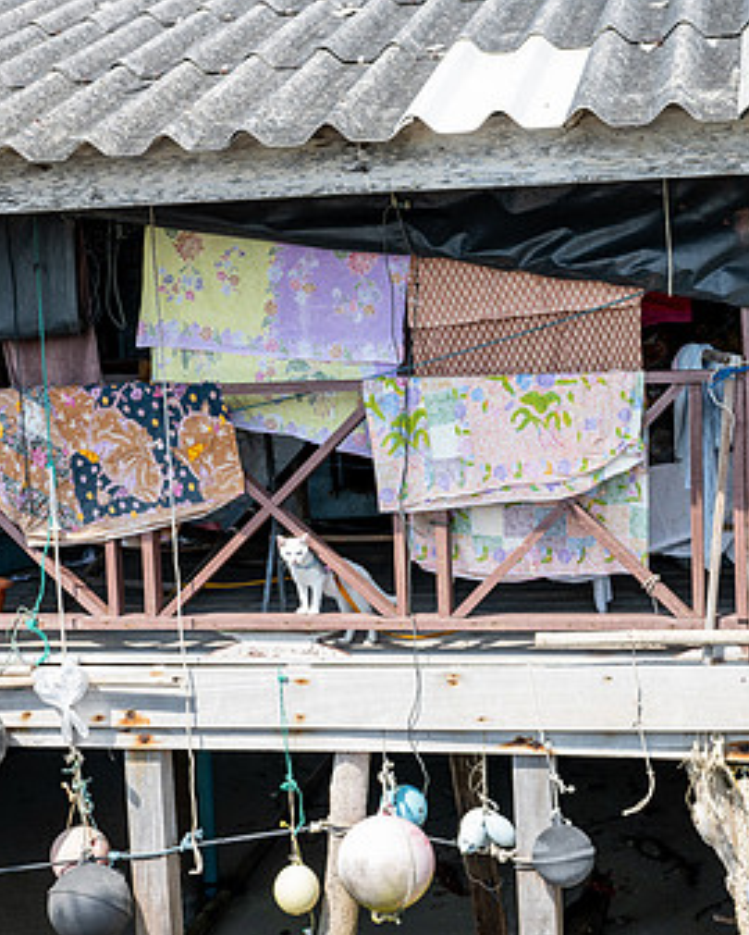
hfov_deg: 23.9
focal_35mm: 64
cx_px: 384
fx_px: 1772
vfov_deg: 29.6
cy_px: 489
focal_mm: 39
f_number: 5.6
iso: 200
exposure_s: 1/500
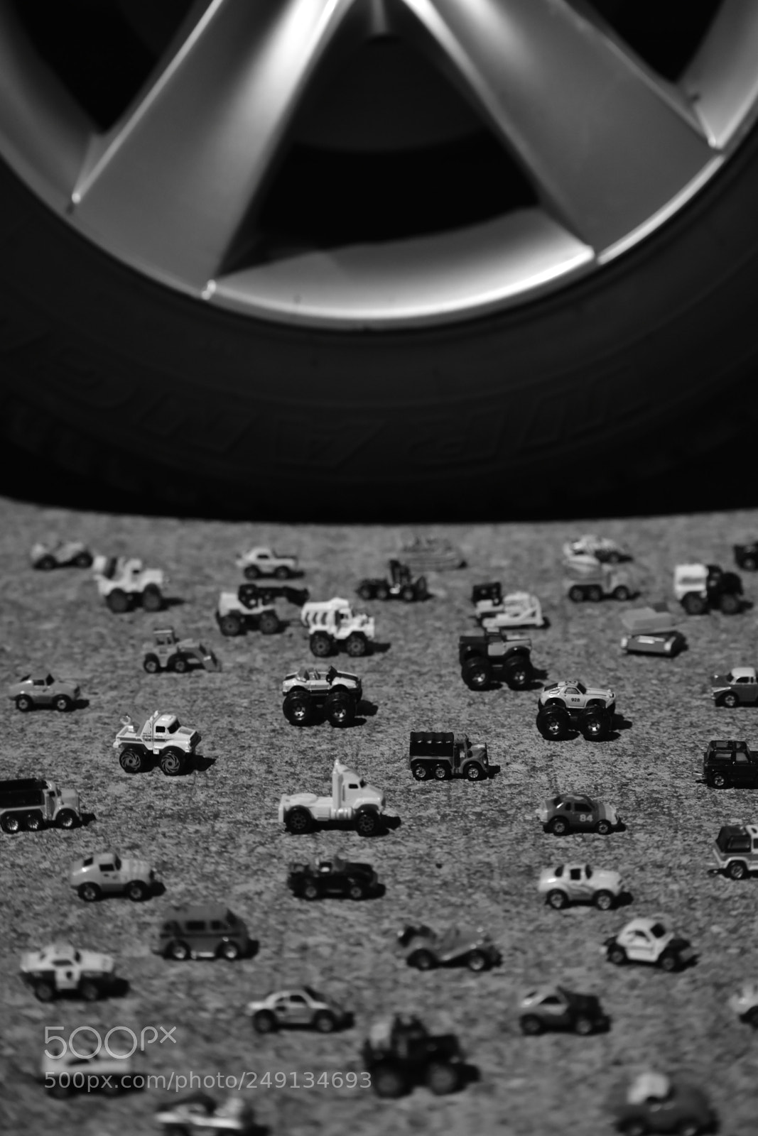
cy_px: 568
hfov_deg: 13.0
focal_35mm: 105
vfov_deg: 19.5
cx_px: 379
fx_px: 3315
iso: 800
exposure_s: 1/8
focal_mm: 70
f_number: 4.5
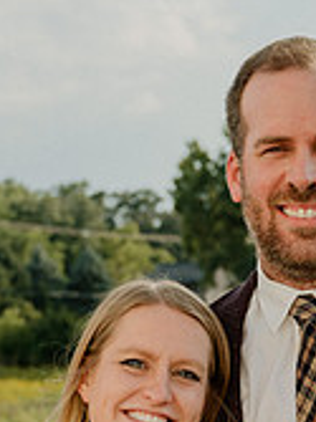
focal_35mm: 138
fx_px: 1682
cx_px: 242
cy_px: 442
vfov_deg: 14.0
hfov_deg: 10.7
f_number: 4
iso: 100
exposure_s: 1/800
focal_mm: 41
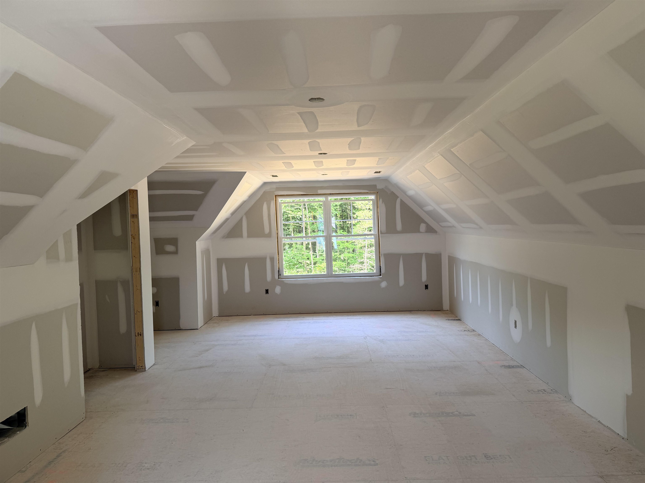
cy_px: 242
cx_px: 322
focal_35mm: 24
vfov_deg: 56.8
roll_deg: +1.6
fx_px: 447
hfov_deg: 71.6
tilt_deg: -0.8
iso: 80
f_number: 1.78
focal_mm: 6.76
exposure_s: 1/121
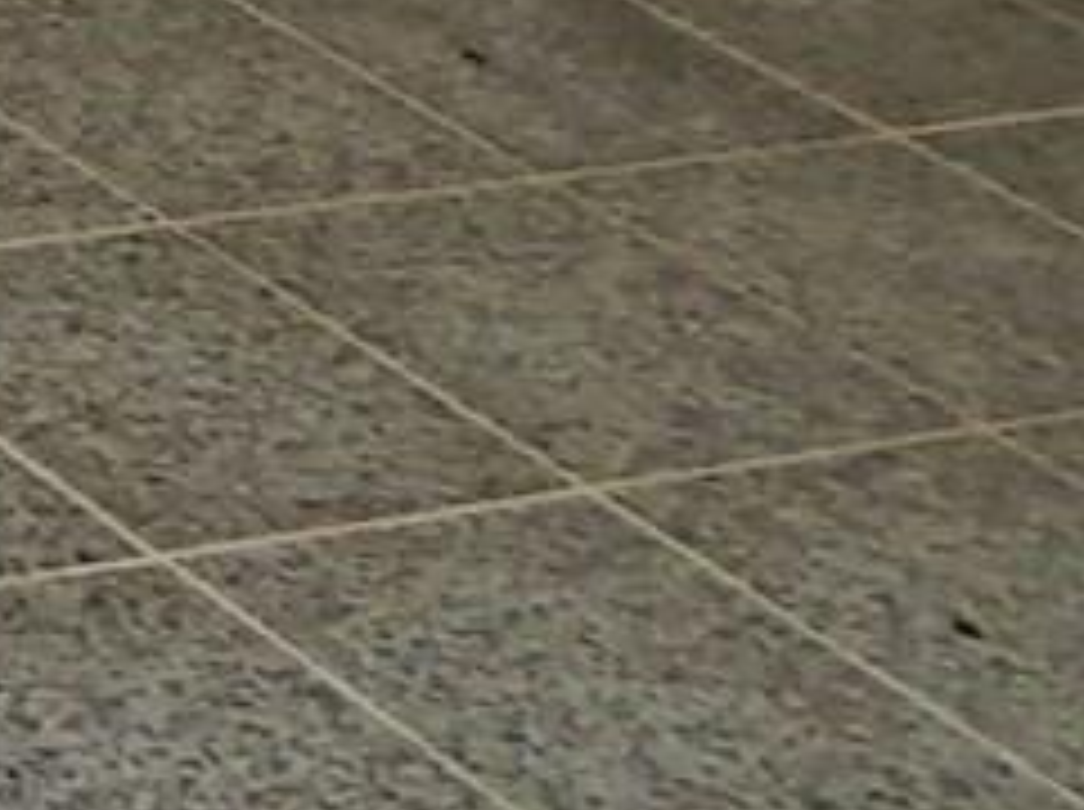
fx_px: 4784
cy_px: -1382
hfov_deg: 9.9
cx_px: -2150
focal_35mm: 153
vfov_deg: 8.5
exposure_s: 1/30
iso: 140
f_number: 3
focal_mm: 4
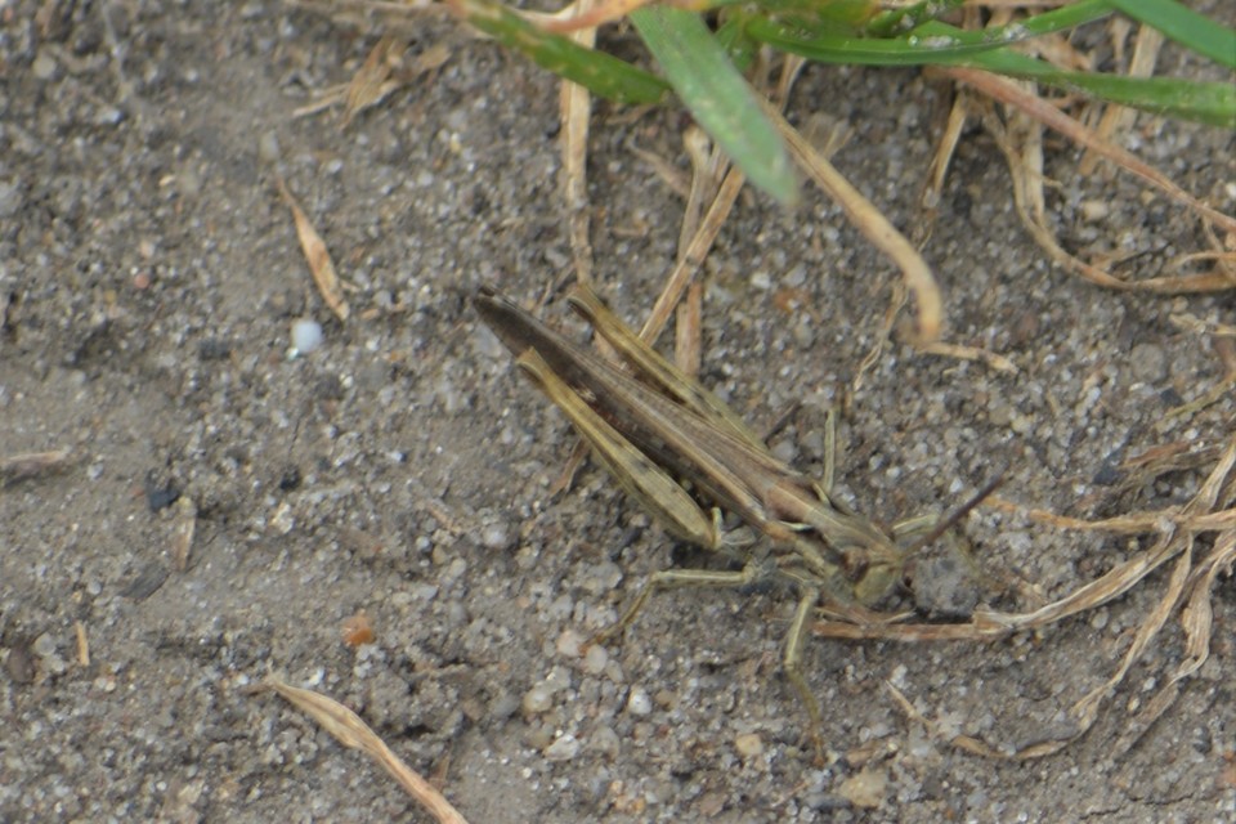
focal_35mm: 300
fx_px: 10299
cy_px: 412
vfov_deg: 4.6
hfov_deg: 6.9
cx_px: 618
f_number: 8
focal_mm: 200
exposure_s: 1/160
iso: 100
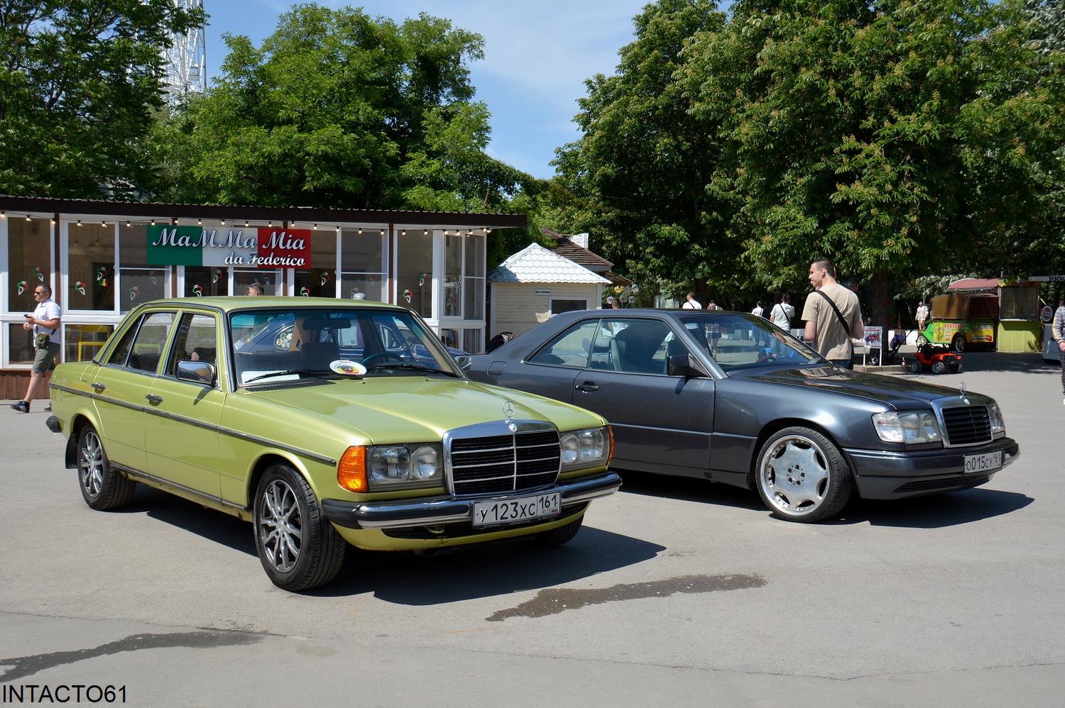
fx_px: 976
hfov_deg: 57.3
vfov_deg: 39.9
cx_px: 532
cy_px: 354
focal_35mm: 33
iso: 100
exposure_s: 1/250
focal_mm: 22
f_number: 8
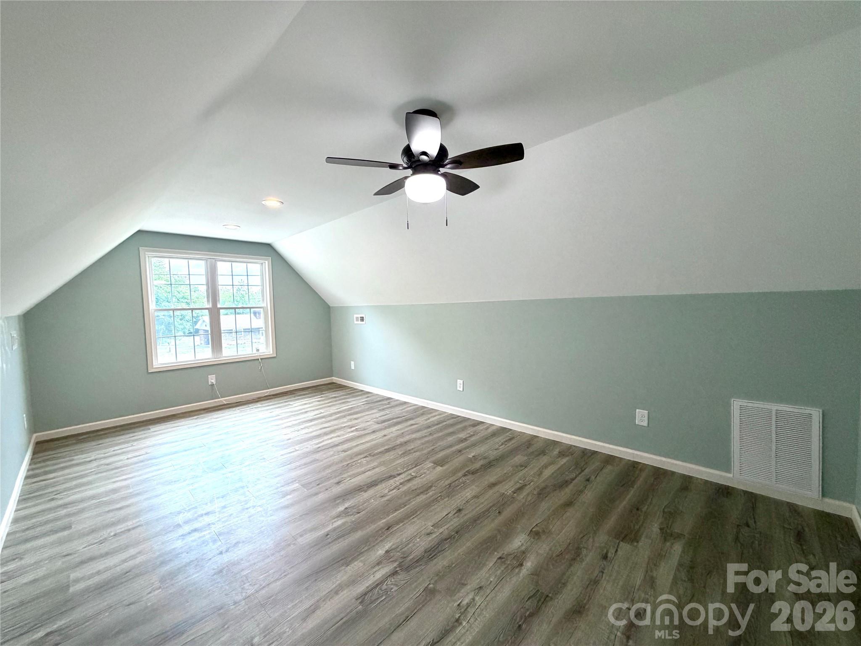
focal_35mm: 14
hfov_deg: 102.1
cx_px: 430
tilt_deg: -2.5
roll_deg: +1.5
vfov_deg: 85.7
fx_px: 348
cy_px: 323
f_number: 2.2
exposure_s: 1/120
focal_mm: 2.22
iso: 250
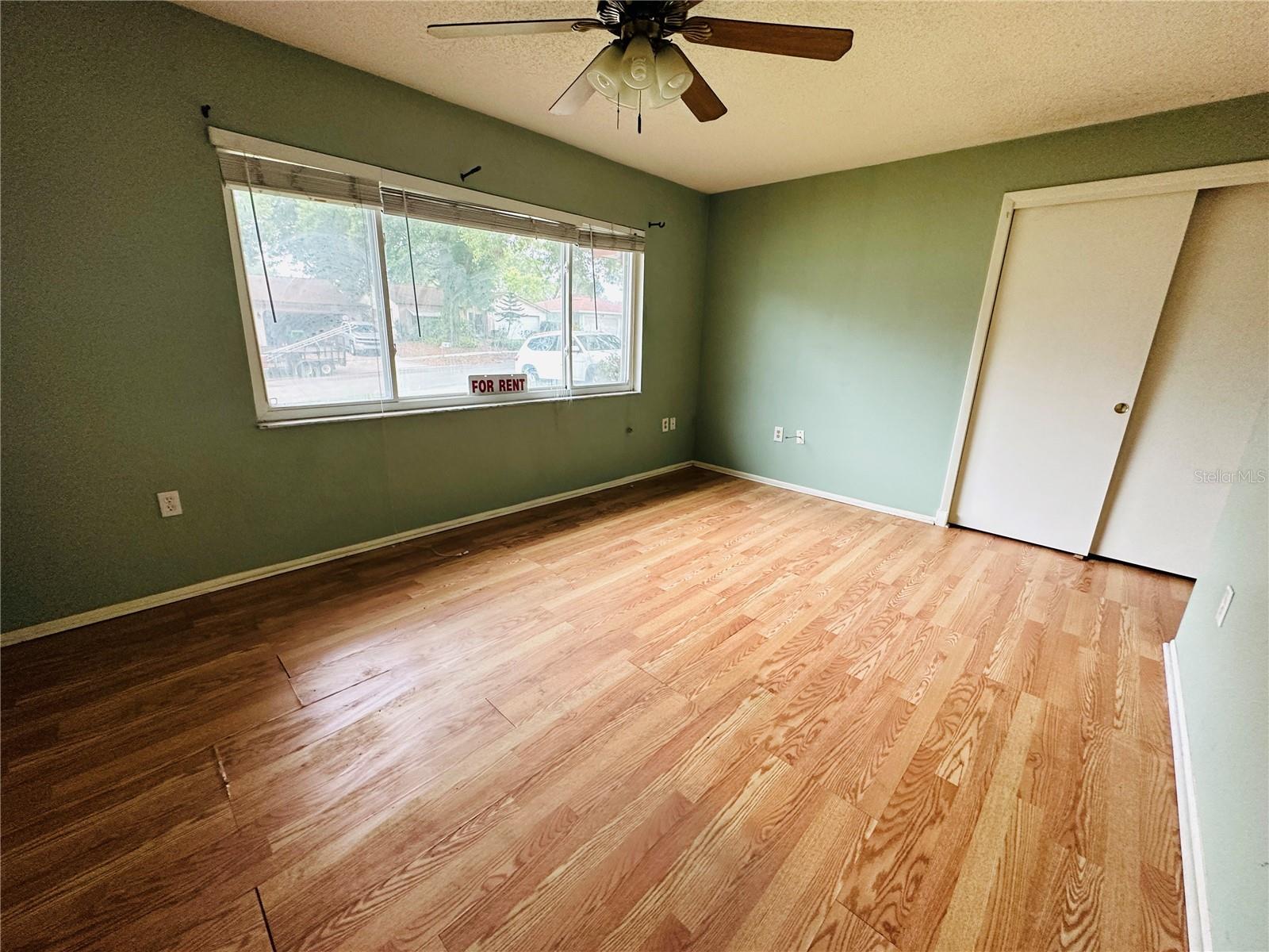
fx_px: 513
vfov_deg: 85.7
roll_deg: -2.1
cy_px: 476
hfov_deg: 102.1
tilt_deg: -16.4
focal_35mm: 14
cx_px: 634
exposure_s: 1/120
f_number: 2.2
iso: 250
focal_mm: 2.22
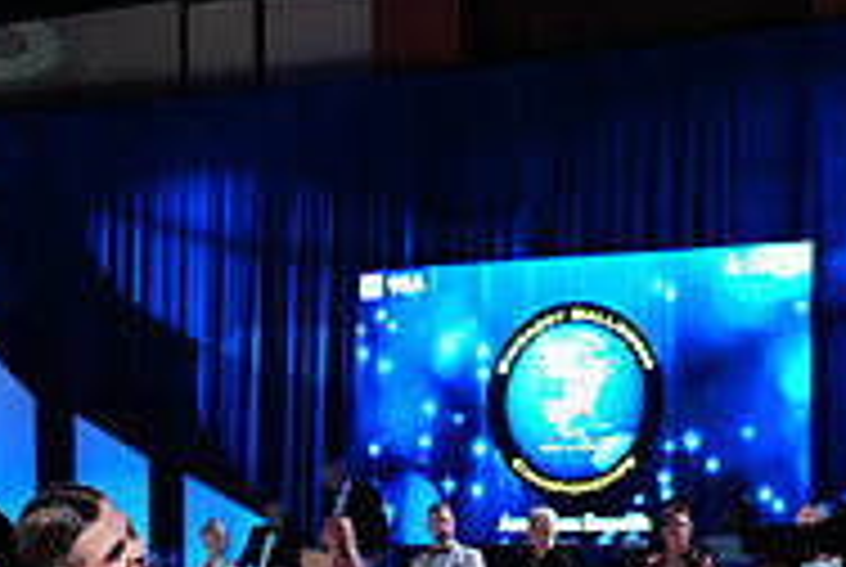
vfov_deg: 11.6
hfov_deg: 17.9
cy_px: 812
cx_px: 378
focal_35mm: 114
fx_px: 2683
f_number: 4
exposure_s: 1/400
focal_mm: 37
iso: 3200
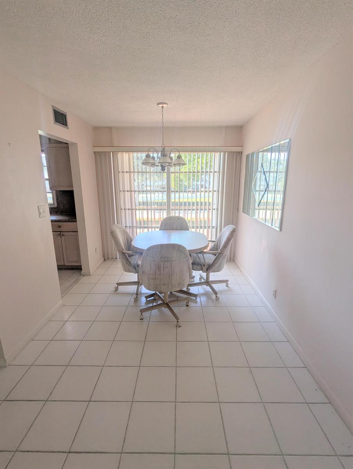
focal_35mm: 16
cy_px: 234
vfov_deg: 94.4
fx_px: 217
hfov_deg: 78.2
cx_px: 176
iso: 49
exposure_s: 1/87.1
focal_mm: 2.35
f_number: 2.2
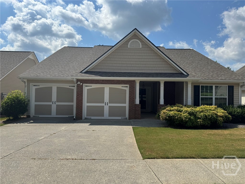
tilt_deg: +0.9
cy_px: 92
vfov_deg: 56.8
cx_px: 122
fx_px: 170
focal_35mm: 24
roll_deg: -1.2
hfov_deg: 71.6
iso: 80
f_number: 1.78
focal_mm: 6.76
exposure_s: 1/7092
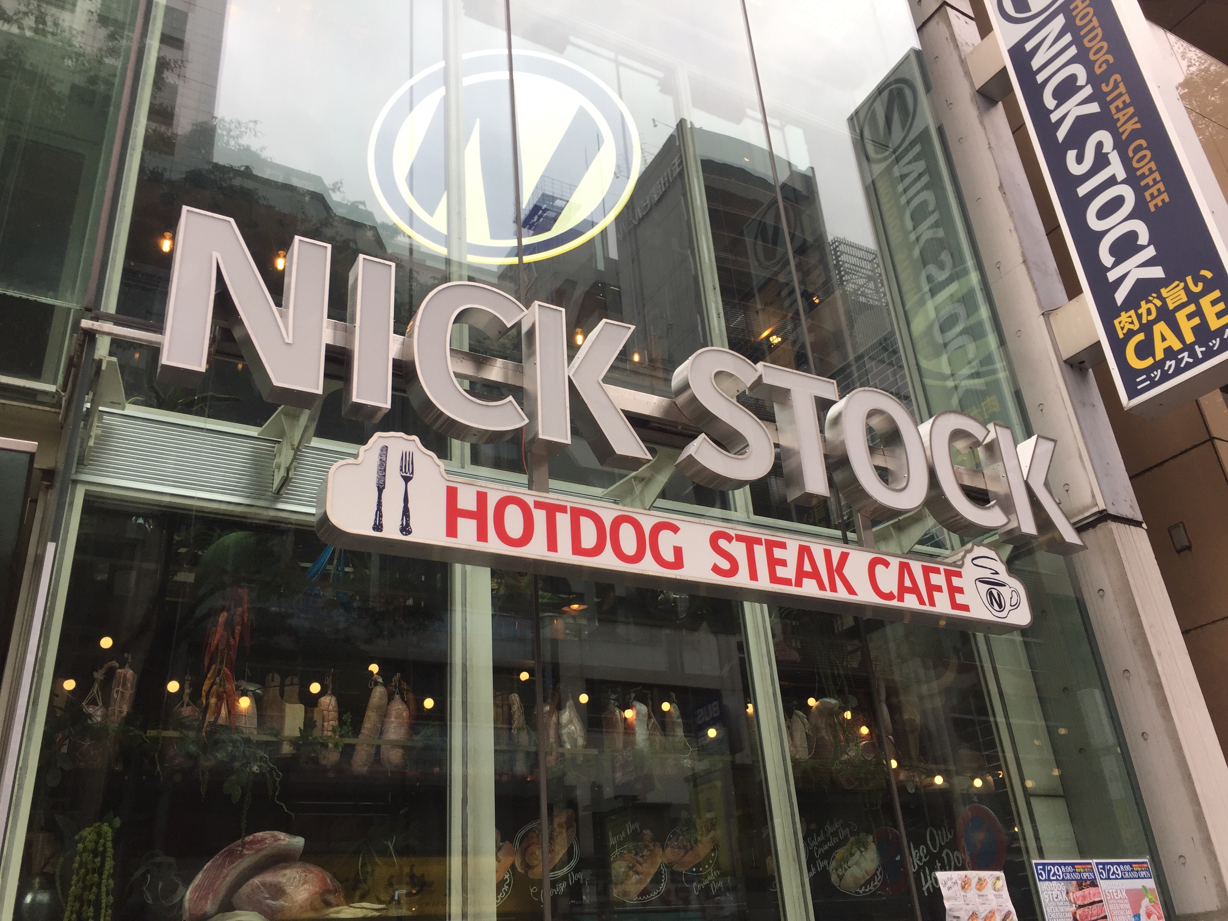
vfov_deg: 48.2
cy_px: 460
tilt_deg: +27.6
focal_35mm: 29
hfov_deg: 61.7
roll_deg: +3.1
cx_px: 614
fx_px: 1029
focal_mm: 4.15
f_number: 2.2
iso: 32
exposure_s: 1/146
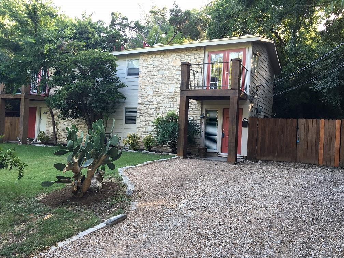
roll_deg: -3.1
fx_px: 288
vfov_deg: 48.2
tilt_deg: +1.4
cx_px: 172
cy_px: 129
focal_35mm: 29
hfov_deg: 61.7
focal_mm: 4.15
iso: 32
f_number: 2.2
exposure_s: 1/60
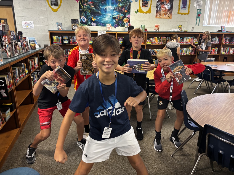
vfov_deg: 53.1
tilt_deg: -16.5
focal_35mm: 26
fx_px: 176
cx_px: 117
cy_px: 88
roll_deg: -1.7
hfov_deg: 67.3
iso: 400
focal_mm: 5.96
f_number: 1.6
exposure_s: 1/40
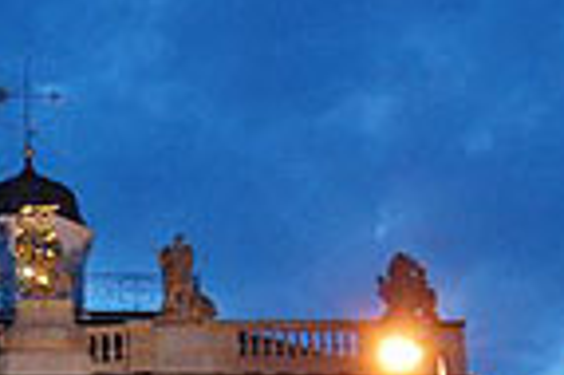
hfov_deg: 16.5
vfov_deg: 10.7
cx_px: 59
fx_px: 1925
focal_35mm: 123
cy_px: 553
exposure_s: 1/10
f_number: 5
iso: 1600
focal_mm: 26
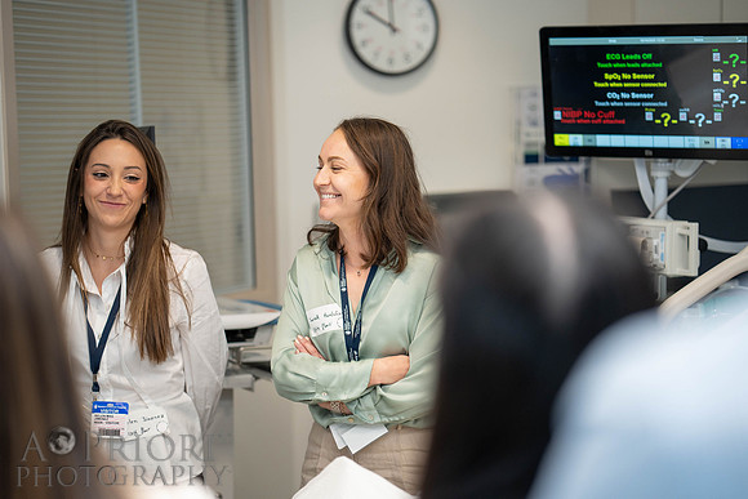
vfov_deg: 16.1
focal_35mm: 85
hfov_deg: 23.9
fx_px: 1766
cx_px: 374
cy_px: 250
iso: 640
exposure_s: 1/320
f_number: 1.8
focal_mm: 85
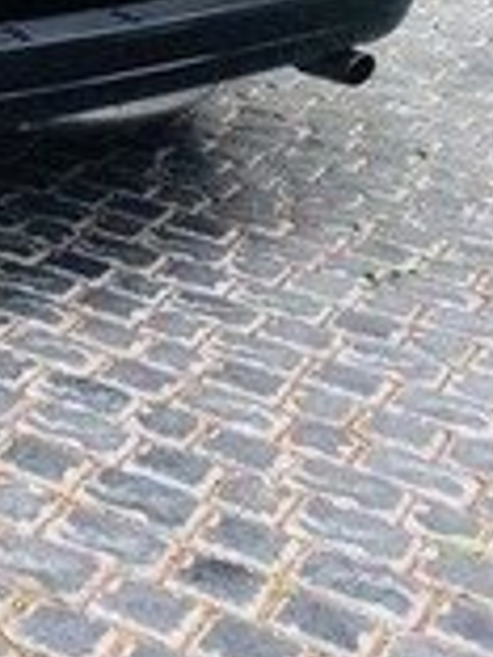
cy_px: -244
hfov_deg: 15.4
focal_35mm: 92
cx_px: -126
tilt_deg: -8.2
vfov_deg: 19.3
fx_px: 1747
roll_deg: +0.1
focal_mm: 4.15
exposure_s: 1/436
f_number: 2.2
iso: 32
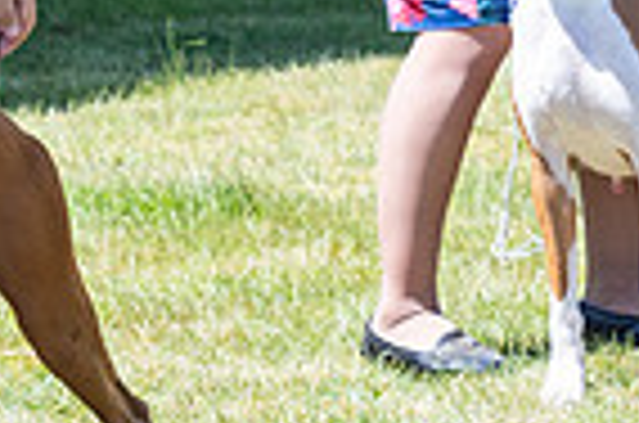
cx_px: -360
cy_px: -88
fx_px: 5083
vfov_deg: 4.7
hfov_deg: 7.1
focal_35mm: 287
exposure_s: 1/640
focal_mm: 70
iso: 400
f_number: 6.3
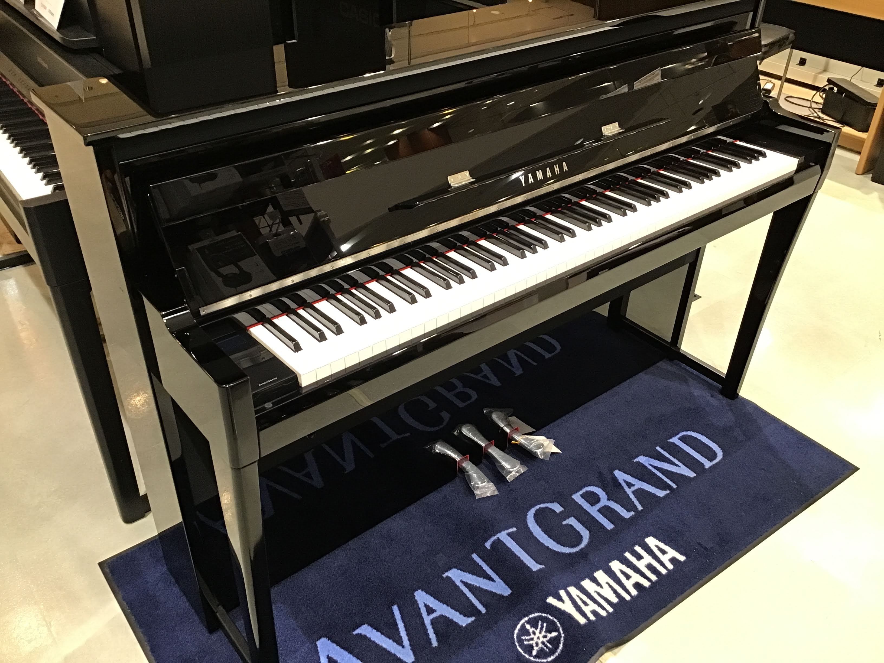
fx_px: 792
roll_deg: -0.7
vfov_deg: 45.4
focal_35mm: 31
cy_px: 332
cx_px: 442
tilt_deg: -35.6
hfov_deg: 58.4
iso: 125
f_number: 2.4
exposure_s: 1/30
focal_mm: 3.3
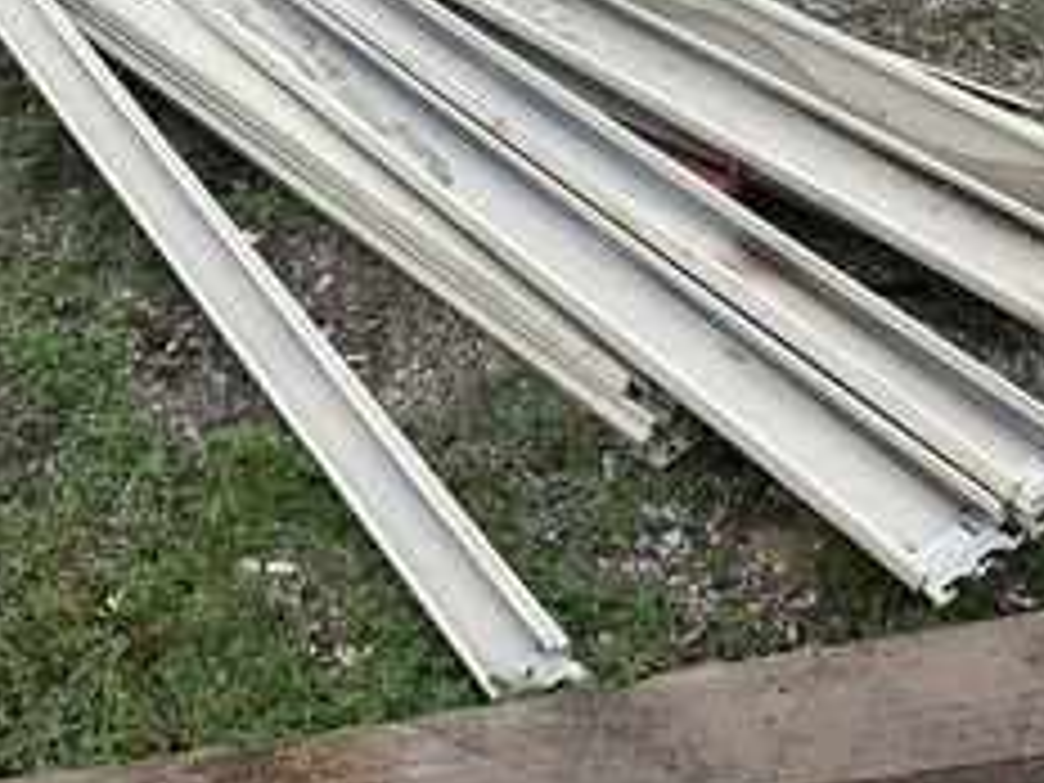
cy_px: 144
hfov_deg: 37.6
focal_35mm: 50
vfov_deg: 28.4
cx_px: 310
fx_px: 1508
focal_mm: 3
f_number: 1.8
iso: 25
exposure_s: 1/898
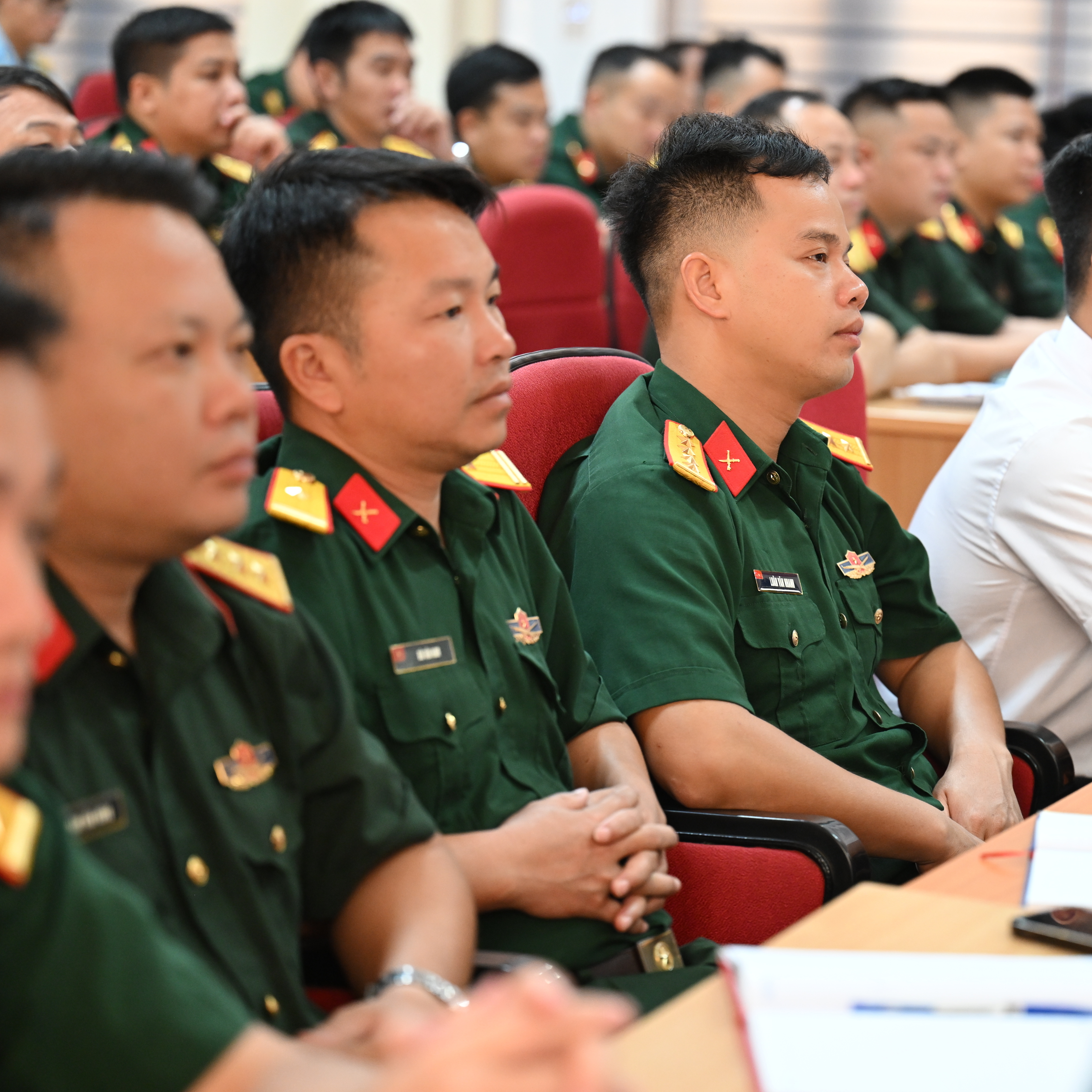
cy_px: 546
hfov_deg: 16.8
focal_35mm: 103
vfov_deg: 16.9
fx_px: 3676
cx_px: 744
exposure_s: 1/100
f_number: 2.8
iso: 2000
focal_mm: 80
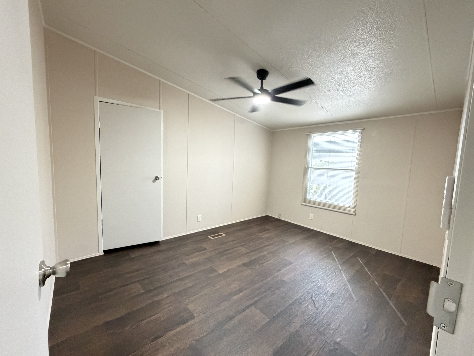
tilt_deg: -5.4
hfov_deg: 102.1
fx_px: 192
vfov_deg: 85.7
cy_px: 178
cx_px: 237
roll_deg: -1.6
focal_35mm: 14
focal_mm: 2.22
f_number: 2.2
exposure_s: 1/60
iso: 1000
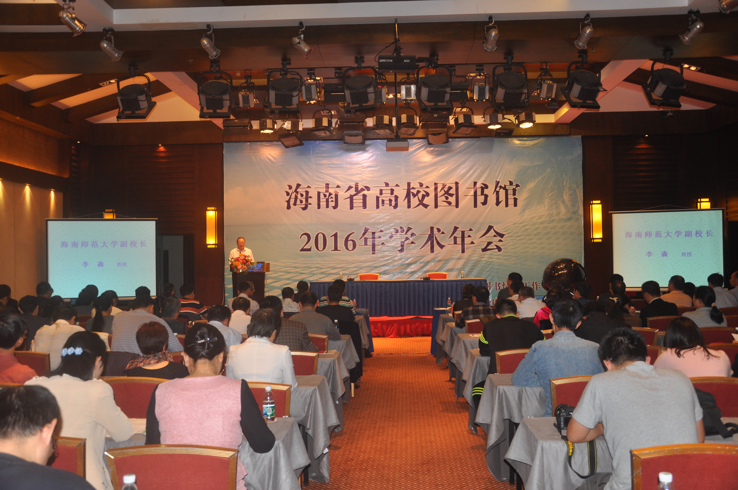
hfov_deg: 57.3
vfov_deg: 39.9
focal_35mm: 33
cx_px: 369
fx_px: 676
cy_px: 245
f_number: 3.8
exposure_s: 1/60
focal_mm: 22
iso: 400
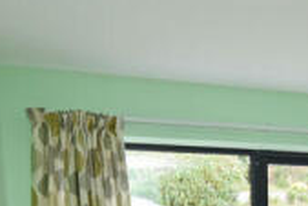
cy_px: 302
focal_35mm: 58
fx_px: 497
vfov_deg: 20.4
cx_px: 305
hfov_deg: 31.9
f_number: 6.3
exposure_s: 1/160
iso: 800
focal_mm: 10
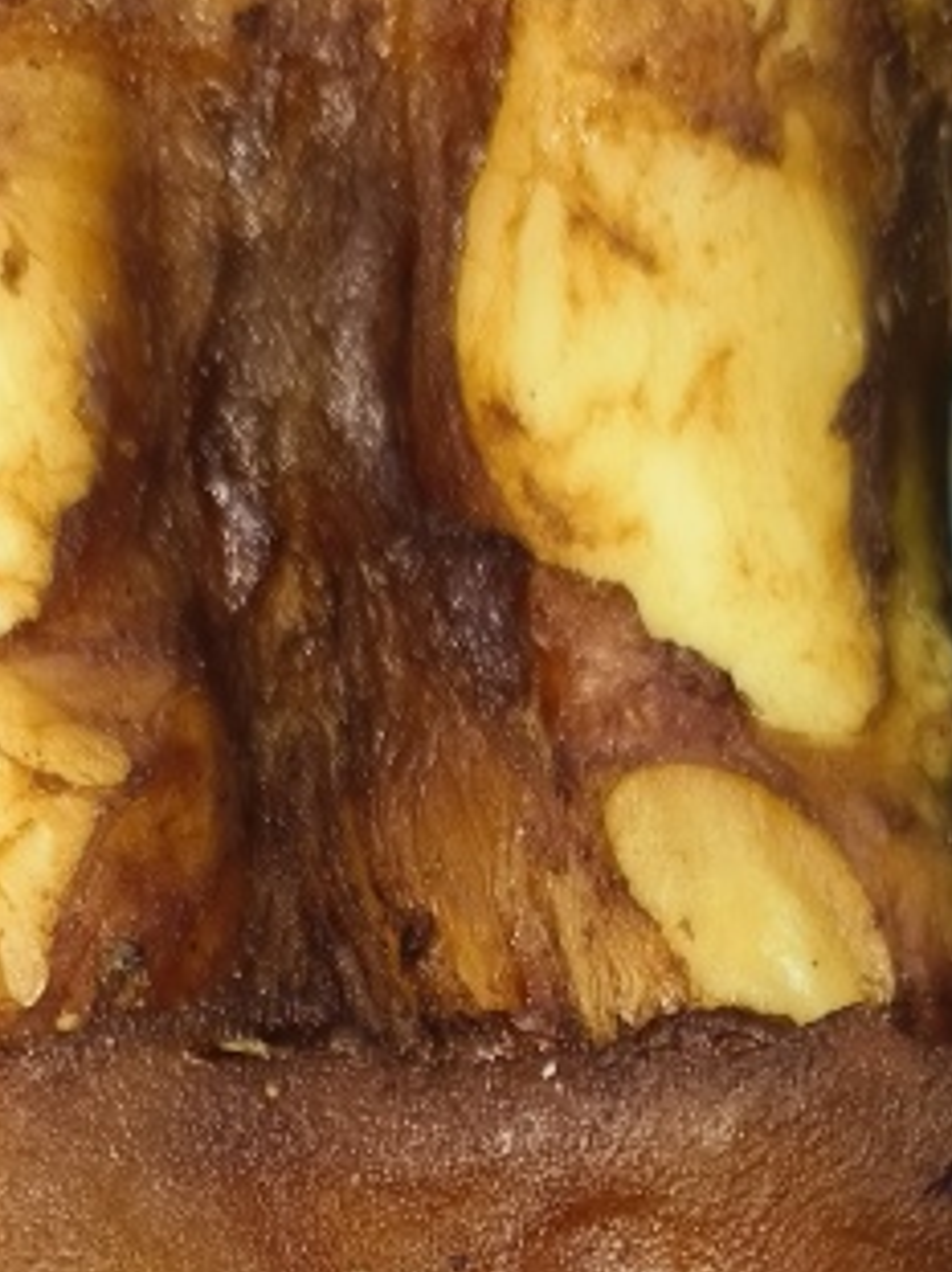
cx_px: 486
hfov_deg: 18.6
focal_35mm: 79
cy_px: 1736
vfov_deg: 21.8
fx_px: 2899
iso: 558
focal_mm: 5.5
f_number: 1.75
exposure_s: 1/100
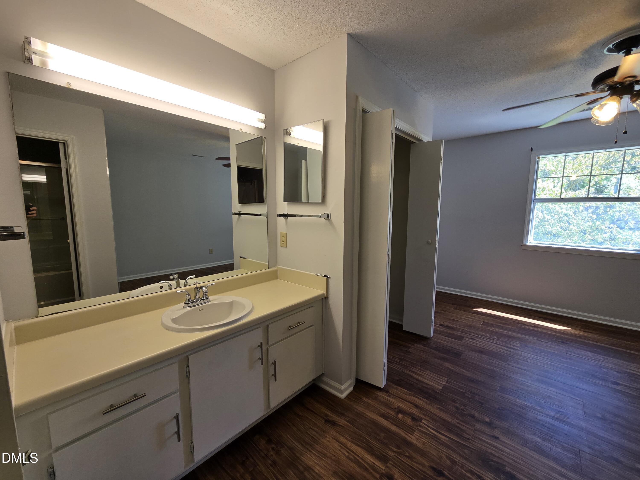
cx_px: 320
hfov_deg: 106.2
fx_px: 240
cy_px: 240
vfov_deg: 89.9
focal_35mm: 13
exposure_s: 1/120
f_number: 2.2
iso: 50
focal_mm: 2.2
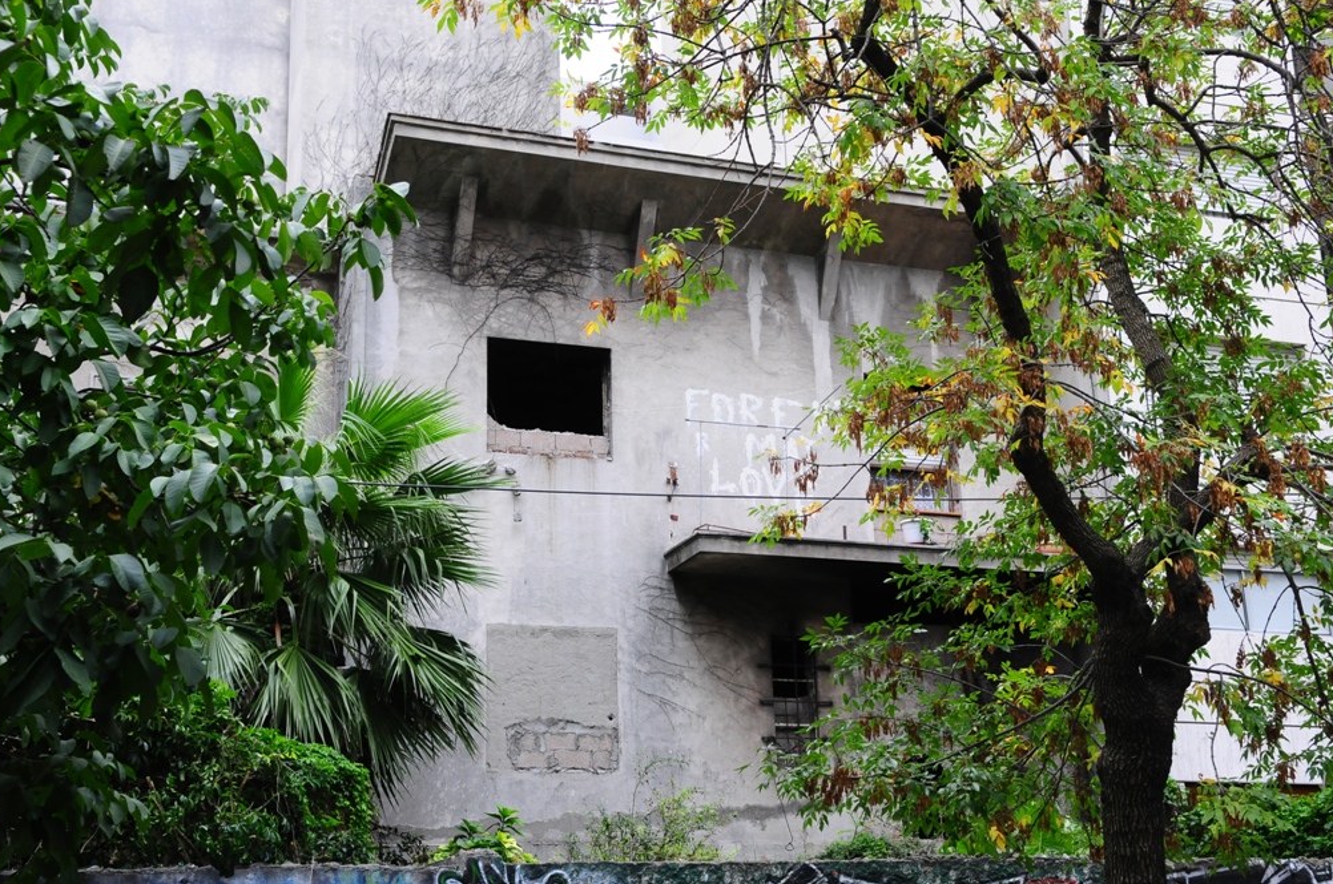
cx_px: 661
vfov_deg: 29.2
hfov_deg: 42.8
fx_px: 1701
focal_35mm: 46
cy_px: 433
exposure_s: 1/200
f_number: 4.5
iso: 800
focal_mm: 30
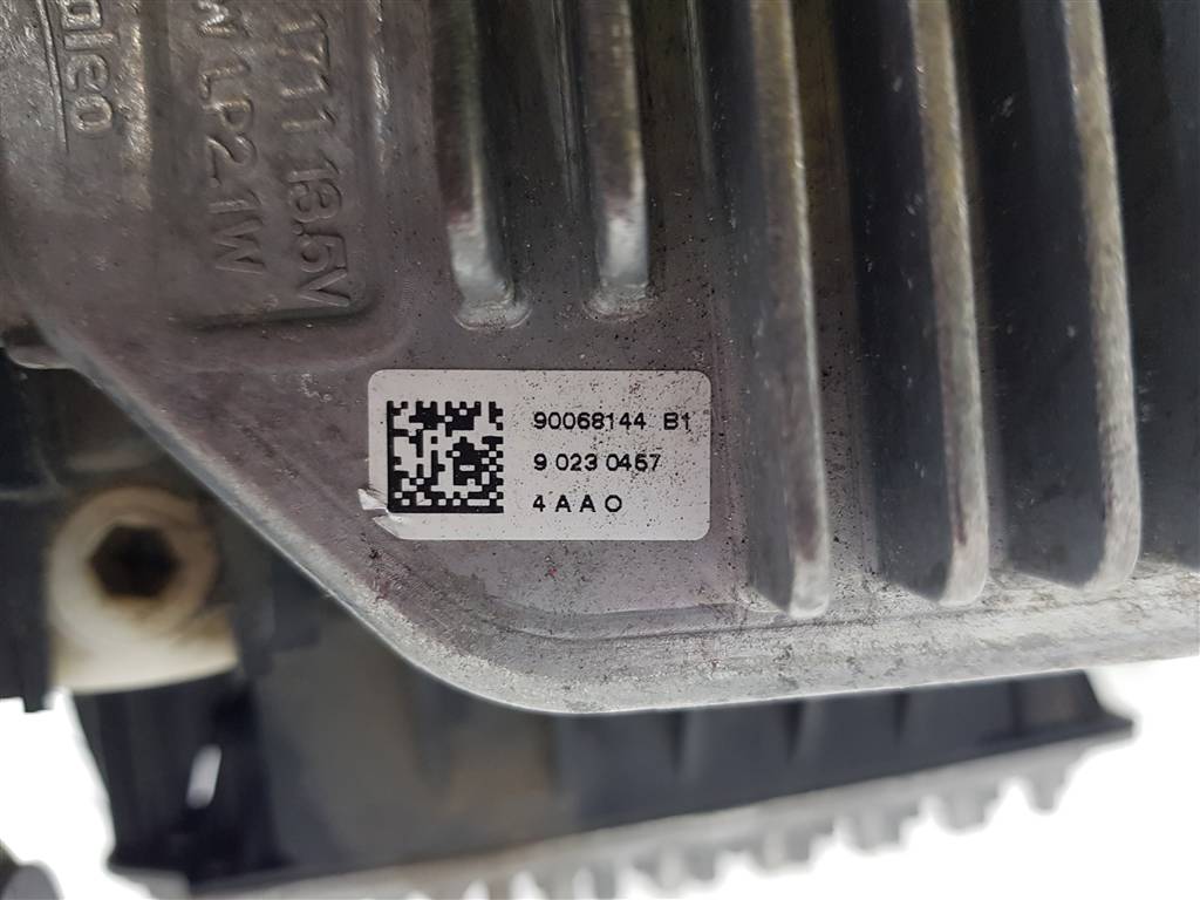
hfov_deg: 67.3
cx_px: 600
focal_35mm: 26
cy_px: 450
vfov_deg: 53.1
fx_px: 901
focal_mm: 4.2
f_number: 1.7
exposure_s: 1/50
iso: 125
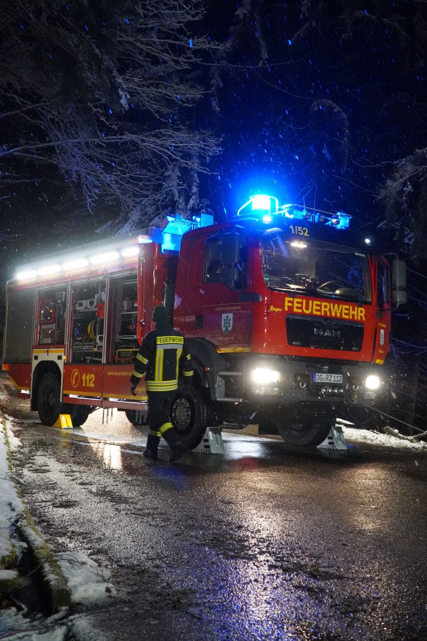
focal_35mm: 37
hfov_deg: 35.9
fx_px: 658
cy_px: 334
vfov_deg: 51.9
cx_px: 203
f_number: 4
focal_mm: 22
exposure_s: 1/50
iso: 6400
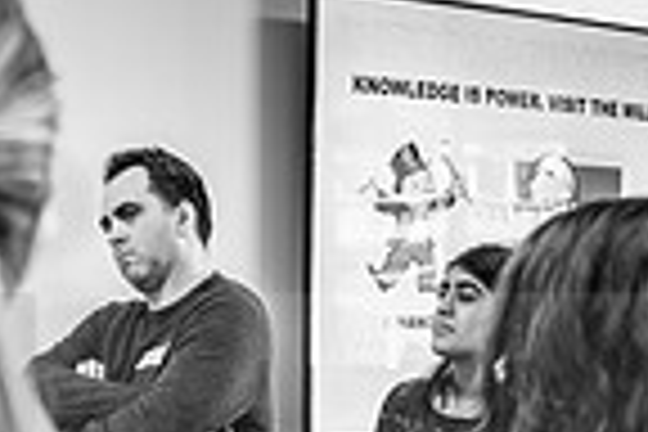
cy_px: 711
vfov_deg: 12.0
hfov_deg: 19.0
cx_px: 176
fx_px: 1926
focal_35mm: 107
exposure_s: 1/30
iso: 200
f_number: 2.8
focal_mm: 24
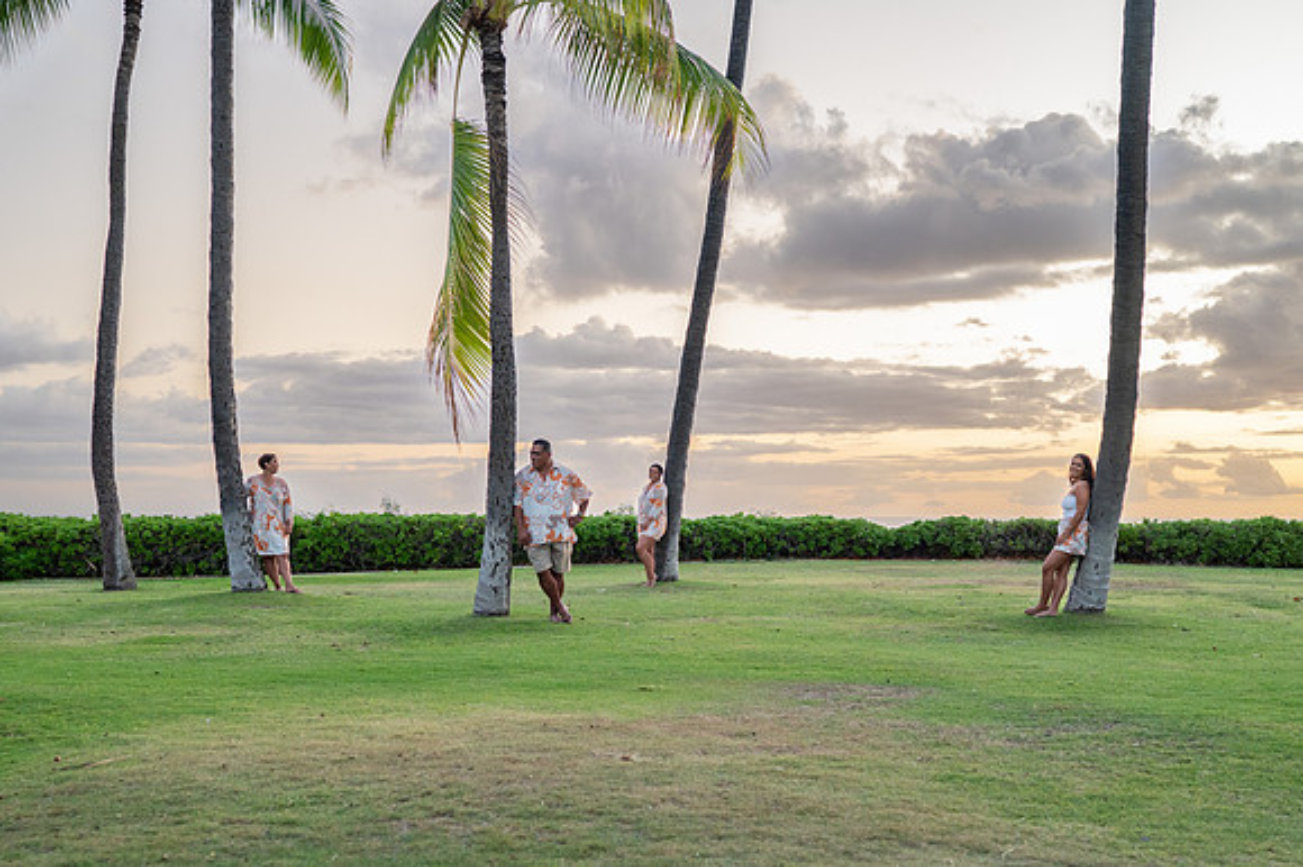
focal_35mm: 39
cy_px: 467
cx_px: 622
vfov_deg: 34.1
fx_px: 1412
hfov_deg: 49.5
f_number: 4
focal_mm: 35
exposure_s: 1/80
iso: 1000
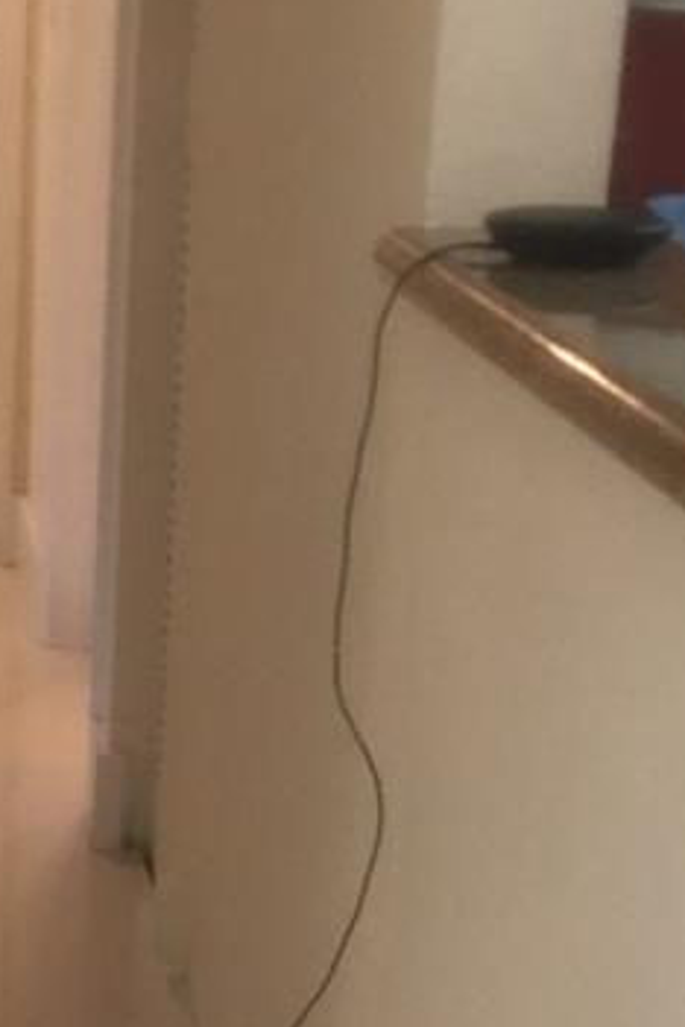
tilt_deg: -19.9
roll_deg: +0.1
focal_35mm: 103
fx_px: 2940
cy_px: 1036
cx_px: -155
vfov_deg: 19.2
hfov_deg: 12.9
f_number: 2.2
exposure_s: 1/15
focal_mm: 4.15
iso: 64
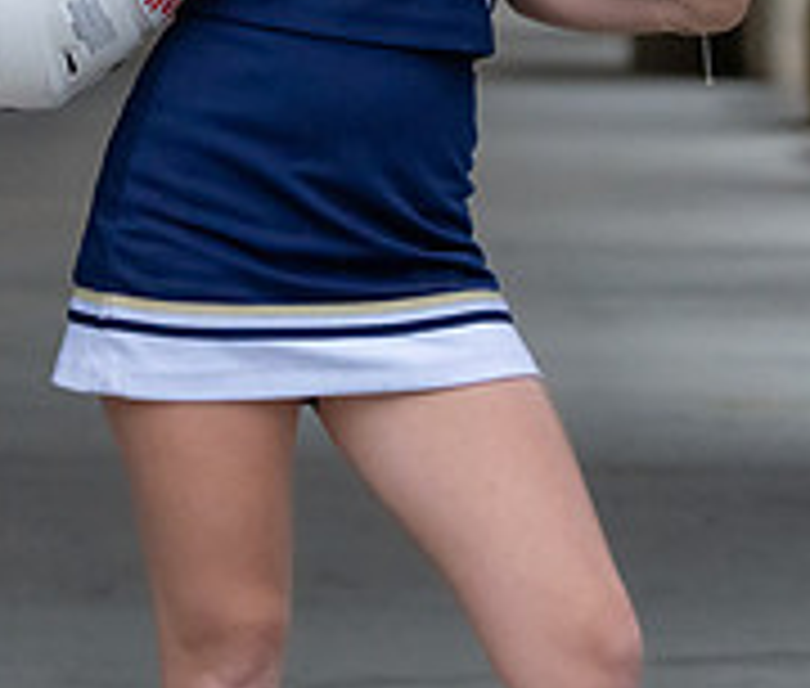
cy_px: -180
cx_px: 385
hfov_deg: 7.5
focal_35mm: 253
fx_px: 6216
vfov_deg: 6.3
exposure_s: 1/250
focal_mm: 70
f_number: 2.8
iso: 3200
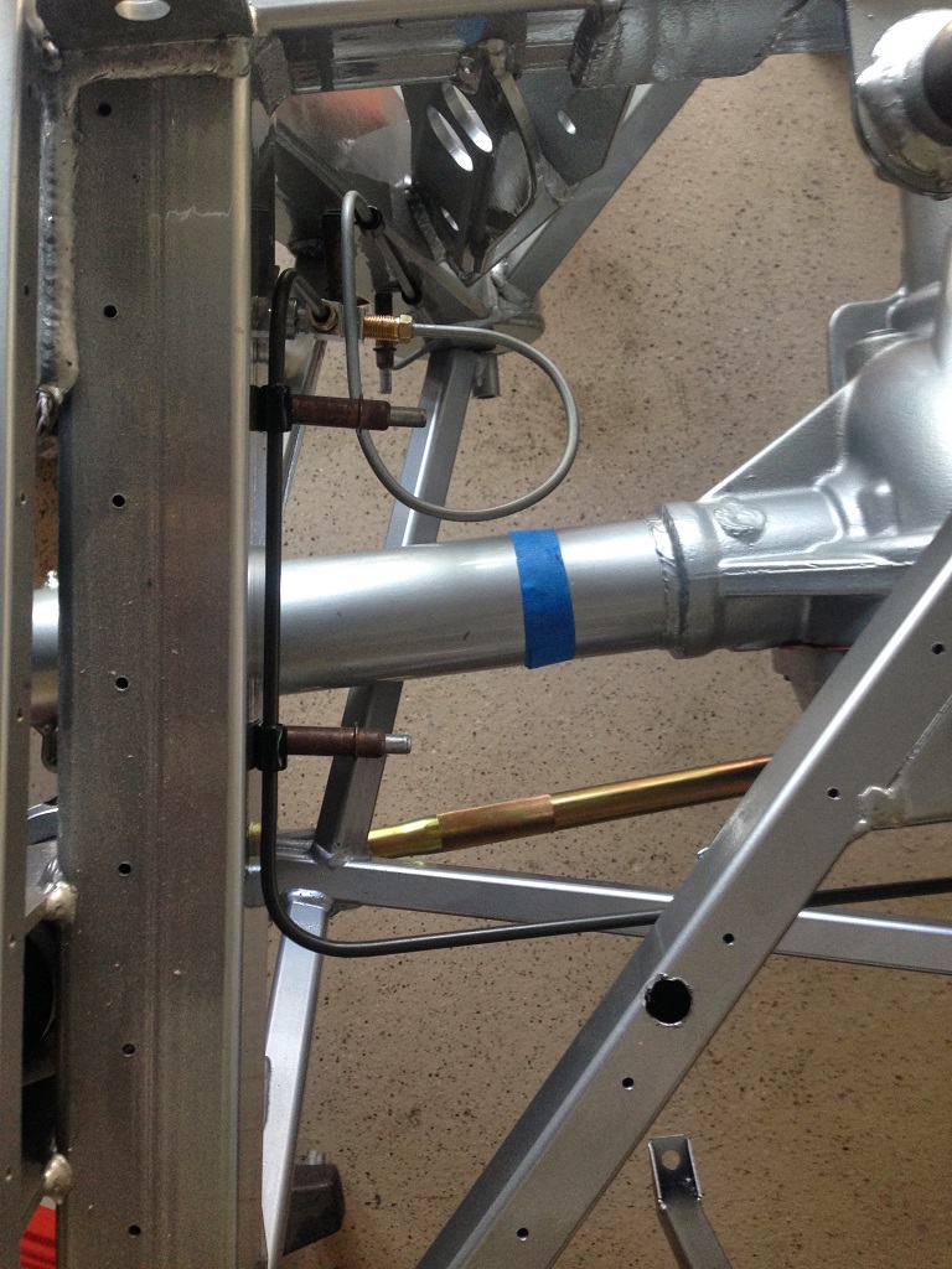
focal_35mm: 33
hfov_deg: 42.9
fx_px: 1210
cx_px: 476
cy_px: 634
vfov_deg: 55.4
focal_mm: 4.12
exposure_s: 1/20
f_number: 2.4
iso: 125
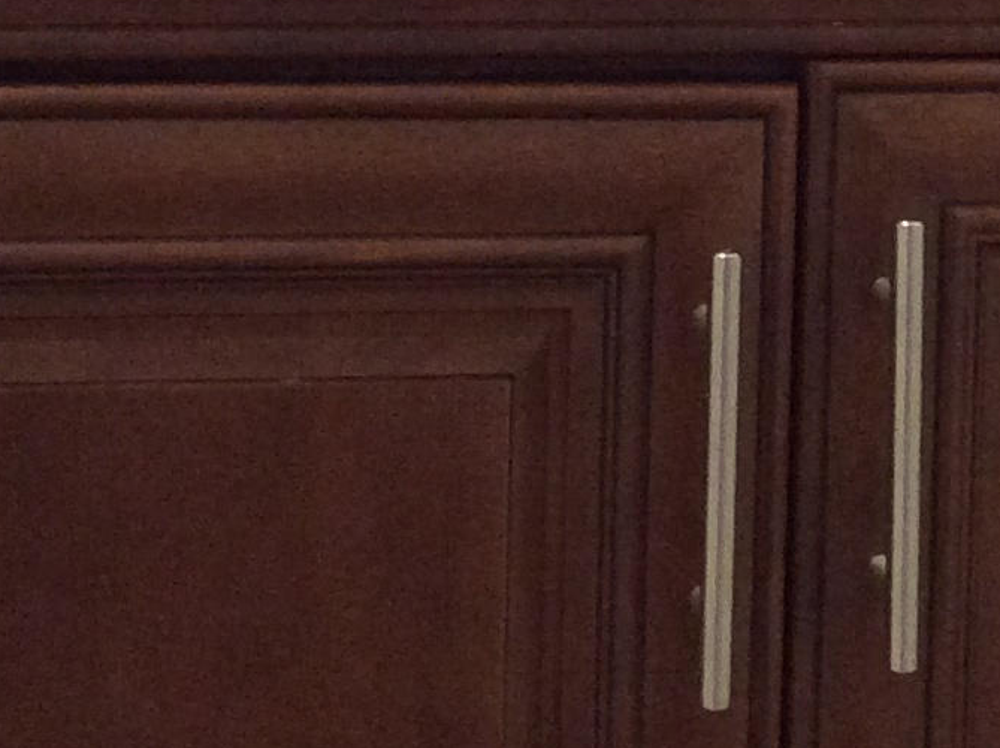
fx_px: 3578
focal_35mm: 124
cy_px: 85
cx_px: 759
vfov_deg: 11.9
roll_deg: -1.4
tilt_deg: -8.3
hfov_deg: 15.8
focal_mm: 3.3
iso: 250
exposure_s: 1/24
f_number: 2.4
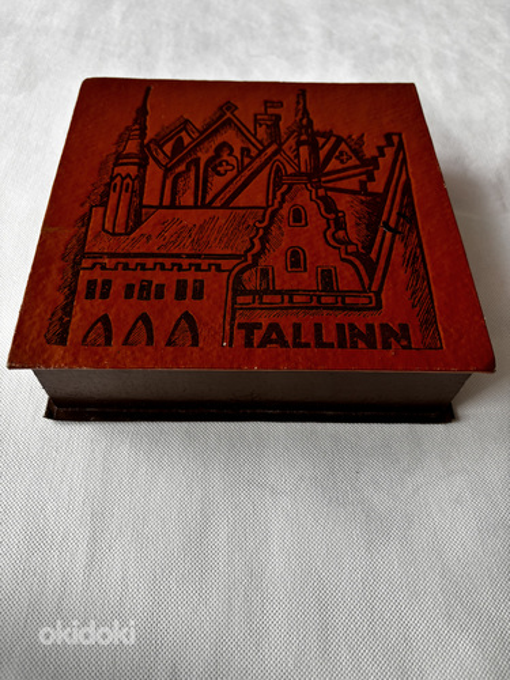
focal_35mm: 26
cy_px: 340
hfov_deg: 53.1
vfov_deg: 67.3
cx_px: 255
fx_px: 511
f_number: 1.6
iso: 64
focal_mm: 5.96
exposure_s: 1/121
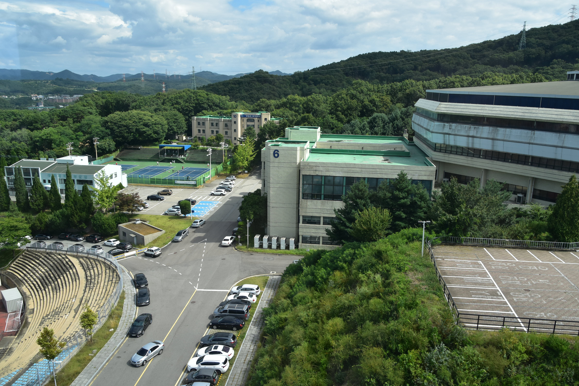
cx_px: 290
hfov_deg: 67.4
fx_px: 434
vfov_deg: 48.0
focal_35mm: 27
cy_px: 193
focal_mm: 18
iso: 400
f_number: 11
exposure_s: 1/400
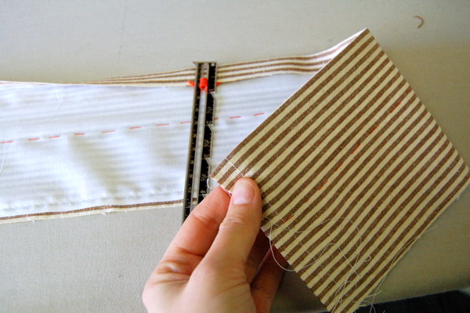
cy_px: 156
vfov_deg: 34.2
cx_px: 235
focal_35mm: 39
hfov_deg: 49.6
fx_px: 509
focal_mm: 26
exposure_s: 1/125
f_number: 5.6
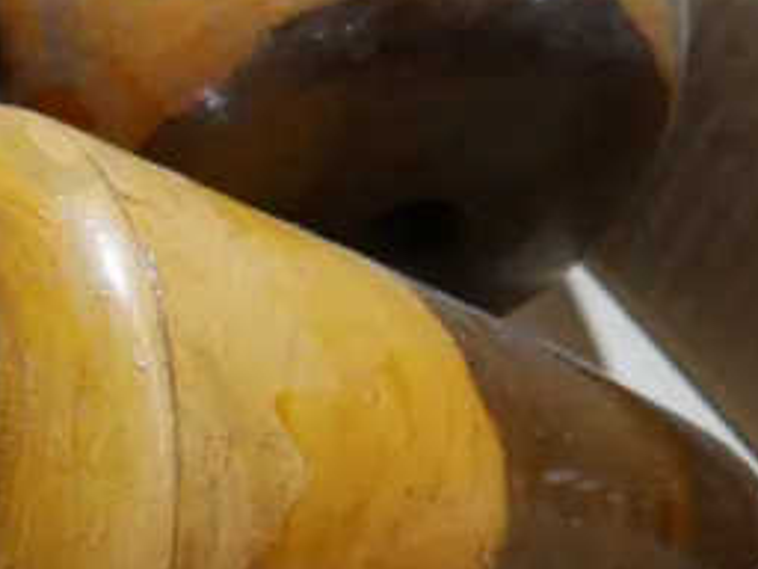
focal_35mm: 128
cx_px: -293
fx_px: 2803
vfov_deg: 11.6
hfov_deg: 14.6
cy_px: 387
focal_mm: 16
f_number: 3.6
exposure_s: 1/60
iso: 500
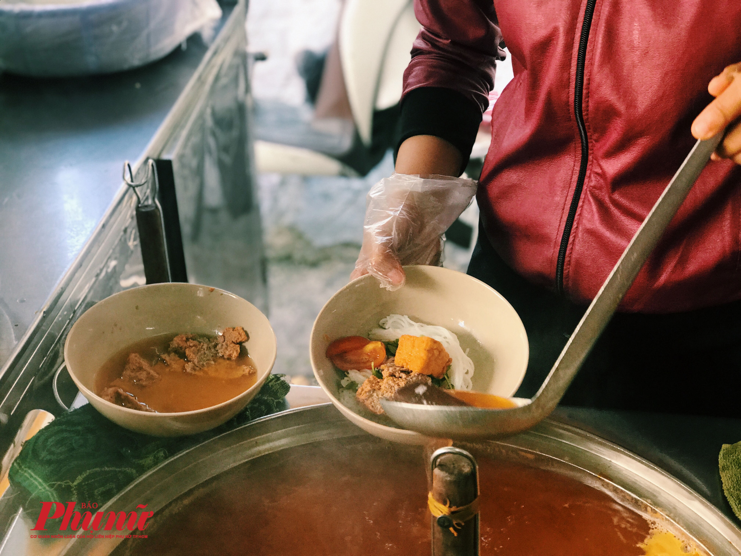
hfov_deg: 33.8
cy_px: 278
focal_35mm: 57
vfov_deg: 25.7
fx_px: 1220
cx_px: 370
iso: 50
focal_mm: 6.6
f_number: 2.8
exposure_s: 1/50
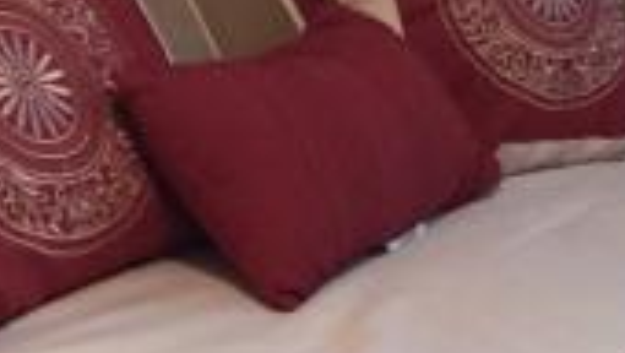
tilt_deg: -15.6
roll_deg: +0.0
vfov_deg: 6.4
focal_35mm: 190
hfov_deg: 11.3
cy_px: 140
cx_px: 147
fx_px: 3152
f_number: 2.2
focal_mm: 4.15
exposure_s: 1/30
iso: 160
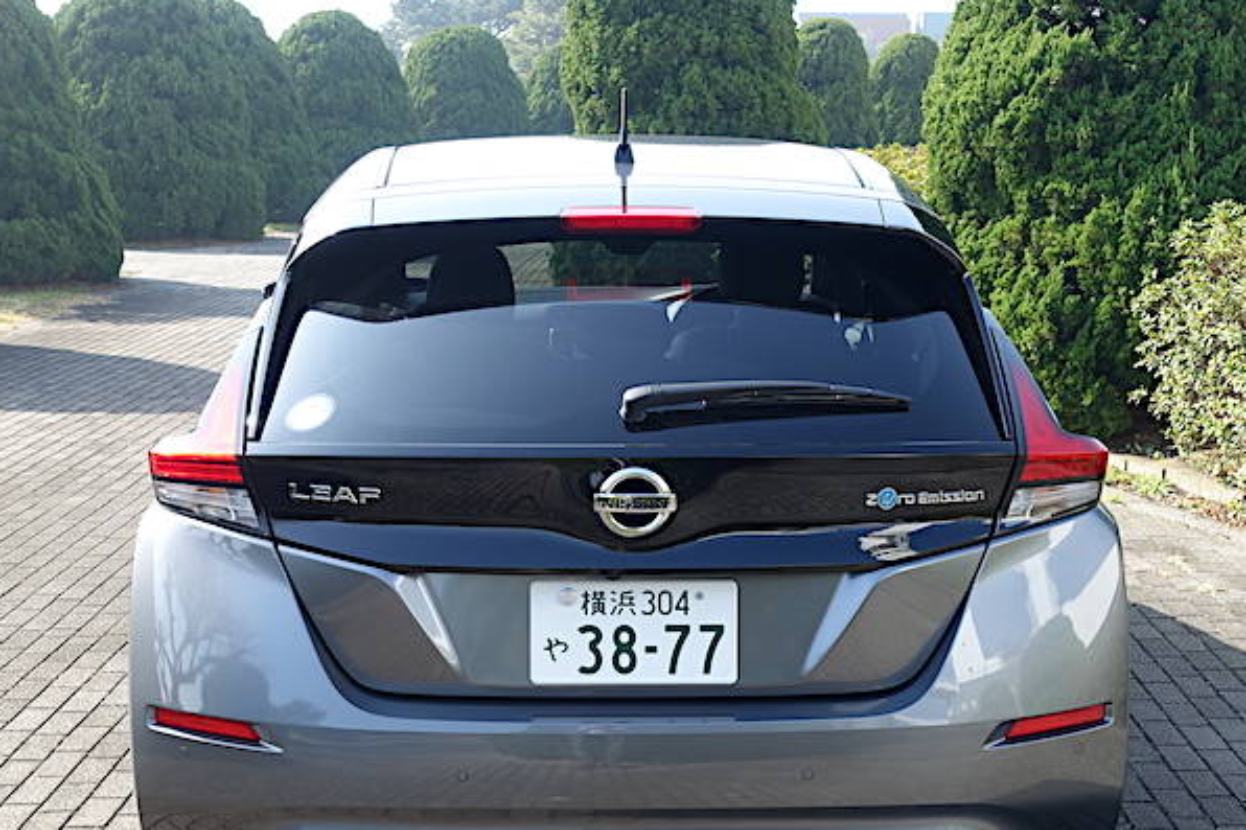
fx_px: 1903
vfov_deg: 24.5
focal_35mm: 55
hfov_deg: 36.3
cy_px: 551
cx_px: 610
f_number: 4
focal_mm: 14.9
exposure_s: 1/200
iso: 125
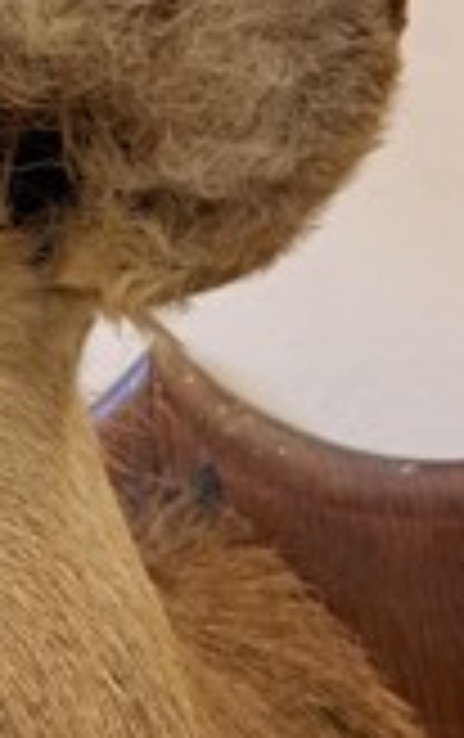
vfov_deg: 32.9
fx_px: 1250
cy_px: 310
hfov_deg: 20.6
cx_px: 45
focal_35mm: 62
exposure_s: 1/25
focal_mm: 5.23
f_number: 1.8
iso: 320
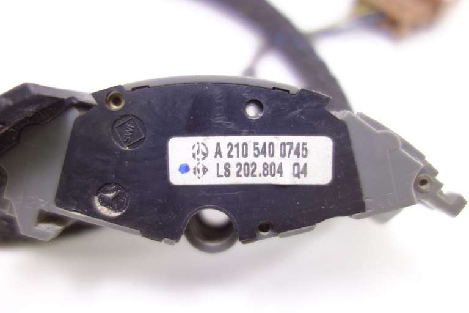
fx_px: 365
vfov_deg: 46.4
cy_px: 156
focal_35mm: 28
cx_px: 234
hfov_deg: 65.5
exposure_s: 1/50
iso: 125
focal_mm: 10.4
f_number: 1.8
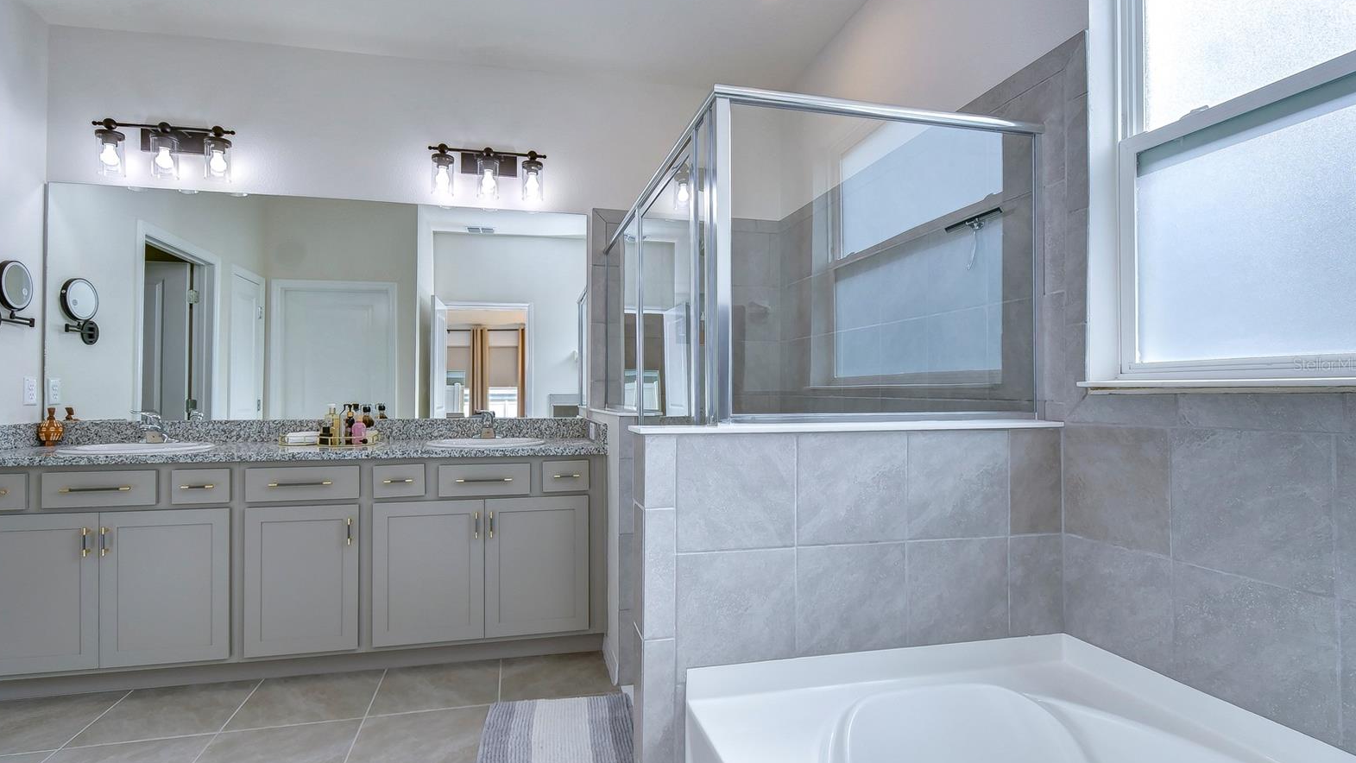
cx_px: 679
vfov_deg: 67.1
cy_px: 364
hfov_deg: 99.4
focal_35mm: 16
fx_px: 575
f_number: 5
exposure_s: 1/60
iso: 100
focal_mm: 10
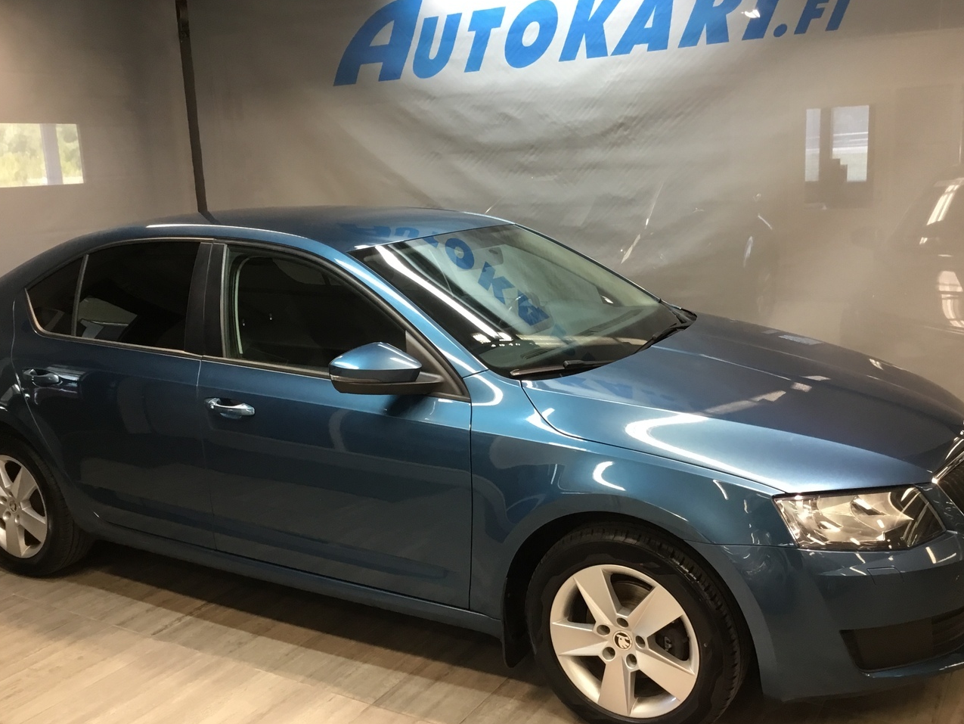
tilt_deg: -12.3
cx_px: 497
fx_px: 975
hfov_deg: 52.6
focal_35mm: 35
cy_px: 362
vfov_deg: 40.7
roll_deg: +3.9
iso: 100
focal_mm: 3.3
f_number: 2.4
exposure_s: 1/33
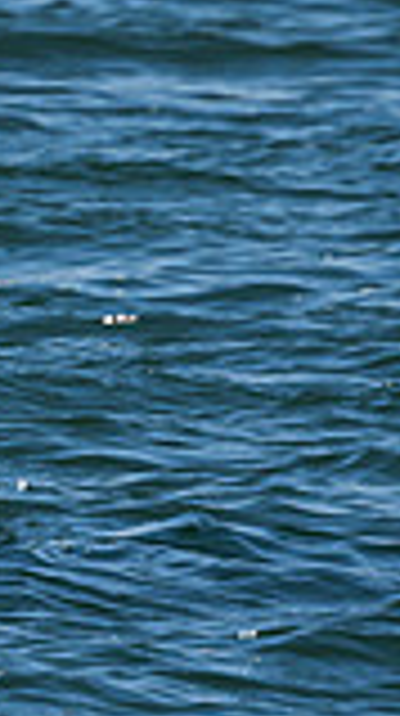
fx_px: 36471
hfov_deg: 0.6
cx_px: -1096
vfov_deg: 1.1
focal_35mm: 1927
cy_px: 96
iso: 400
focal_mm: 400
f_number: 11
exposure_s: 1/640
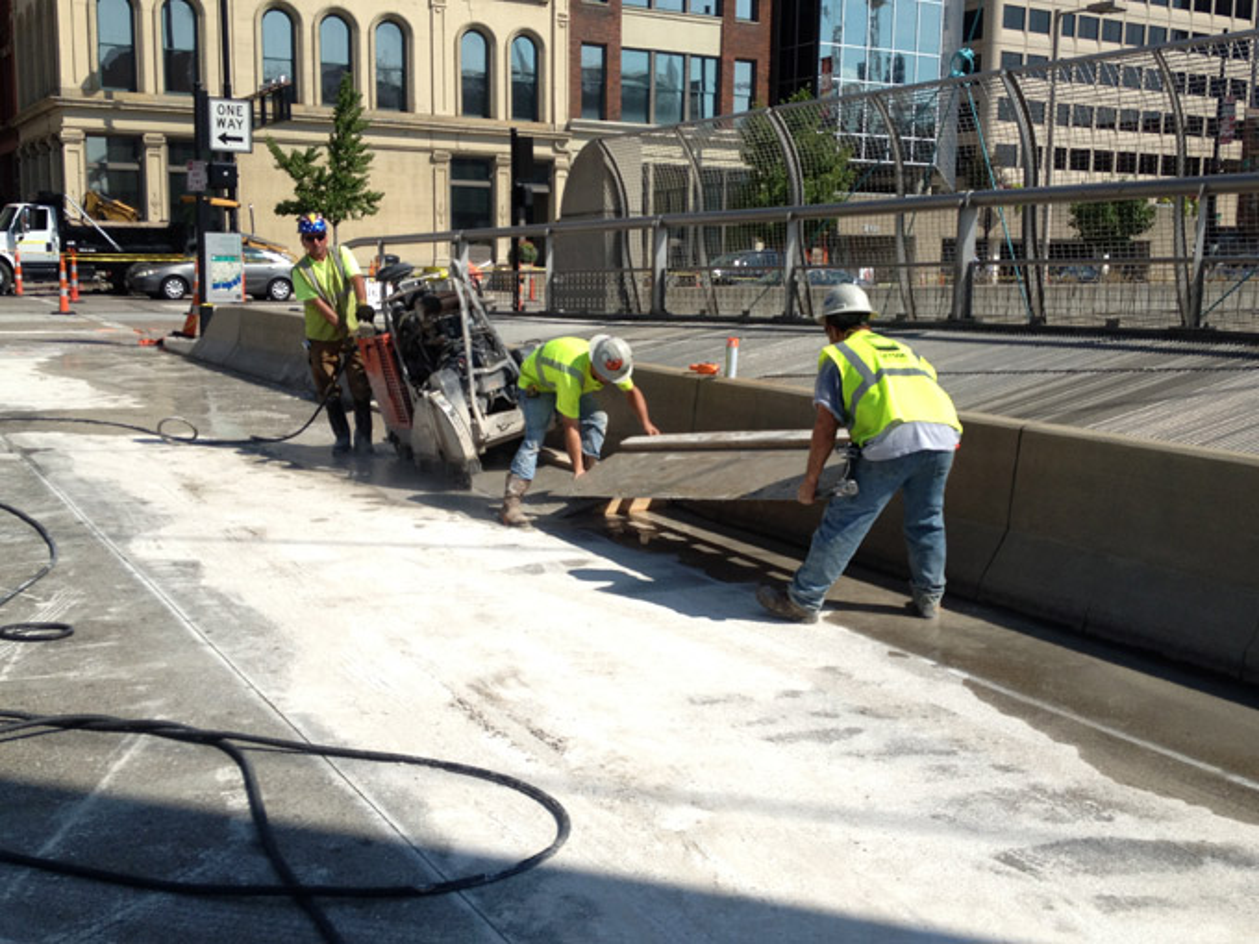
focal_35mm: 35
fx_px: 1273
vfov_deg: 40.7
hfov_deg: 52.6
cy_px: 472
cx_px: 630
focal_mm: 4.28
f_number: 2.4
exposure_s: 1/1727
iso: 50
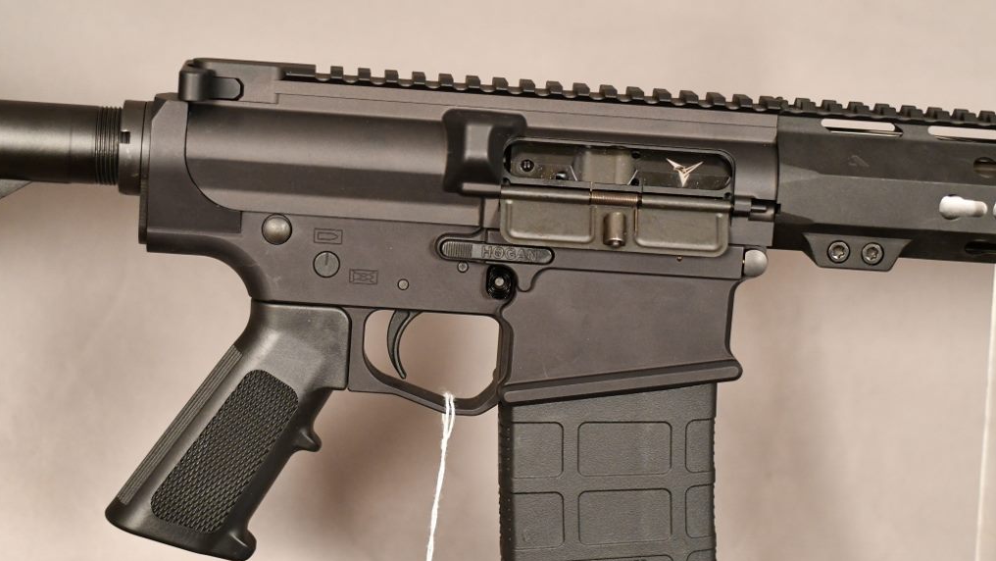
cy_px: 319
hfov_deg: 22.4
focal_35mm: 95
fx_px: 2509
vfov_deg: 12.7
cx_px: 495
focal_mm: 60
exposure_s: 1/250
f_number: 3.2
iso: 3200
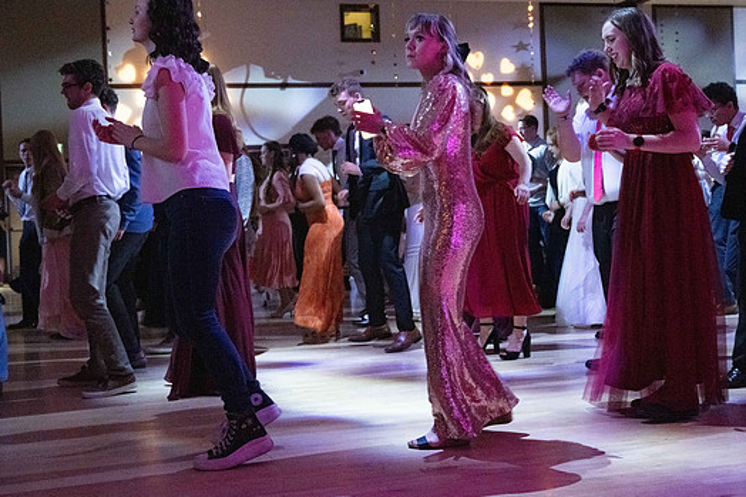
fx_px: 1036
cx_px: 370
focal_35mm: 50
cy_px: 227
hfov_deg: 39.6
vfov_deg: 27.0
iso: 8000
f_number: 4
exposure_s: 1/80
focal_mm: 42
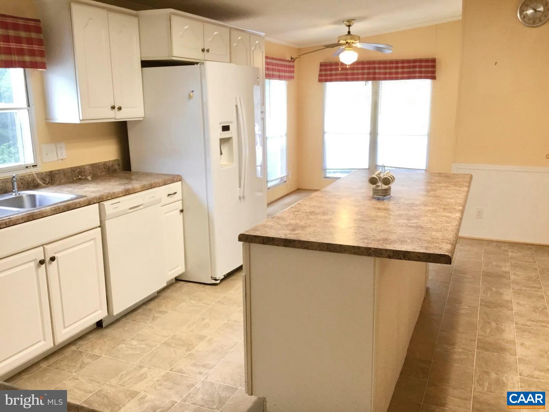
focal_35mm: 31
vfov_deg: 45.4
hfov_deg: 58.4
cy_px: 206
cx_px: 274
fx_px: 492
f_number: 2.4
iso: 80
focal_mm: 3.3
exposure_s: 1/30
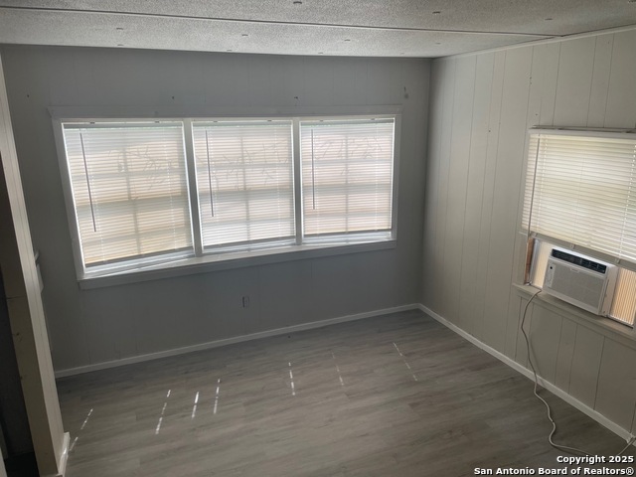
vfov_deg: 53.1
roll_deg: +0.5
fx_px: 478
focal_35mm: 26
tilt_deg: -15.4
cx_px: 318
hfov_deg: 67.3
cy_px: 238
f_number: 1.6
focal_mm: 4.2
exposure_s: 1/362
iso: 32
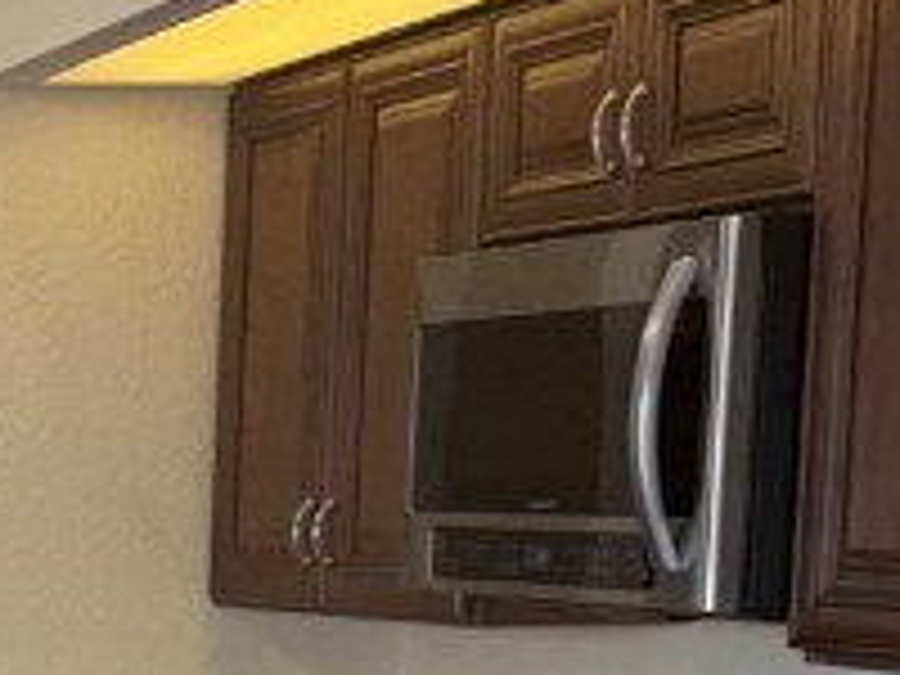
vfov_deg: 11.5
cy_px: 1058
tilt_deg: -9.1
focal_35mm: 123
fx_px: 3198
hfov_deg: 14.5
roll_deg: +1.0
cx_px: -603
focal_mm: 6.76
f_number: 1.78
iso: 80
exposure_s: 1/120
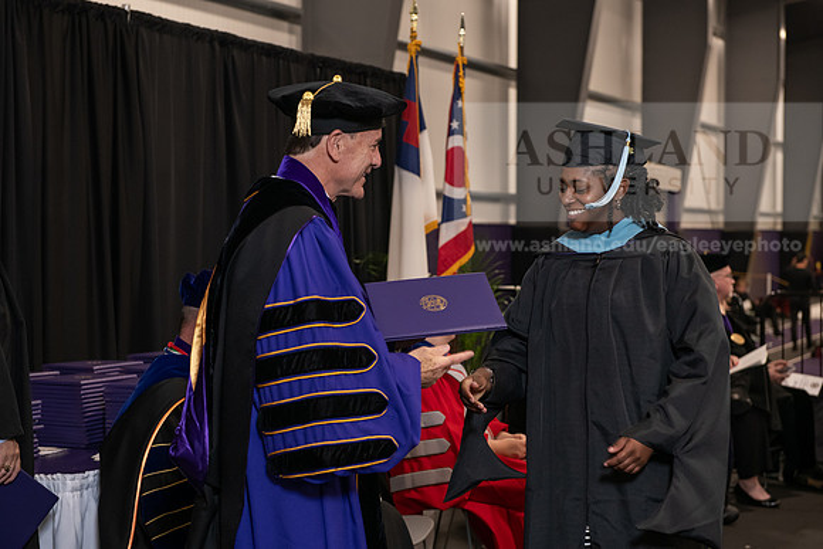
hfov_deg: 28.8
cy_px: 274
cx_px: 412
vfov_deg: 19.5
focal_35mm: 70
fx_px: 1601
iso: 2000
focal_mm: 70
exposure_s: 1/125
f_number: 5
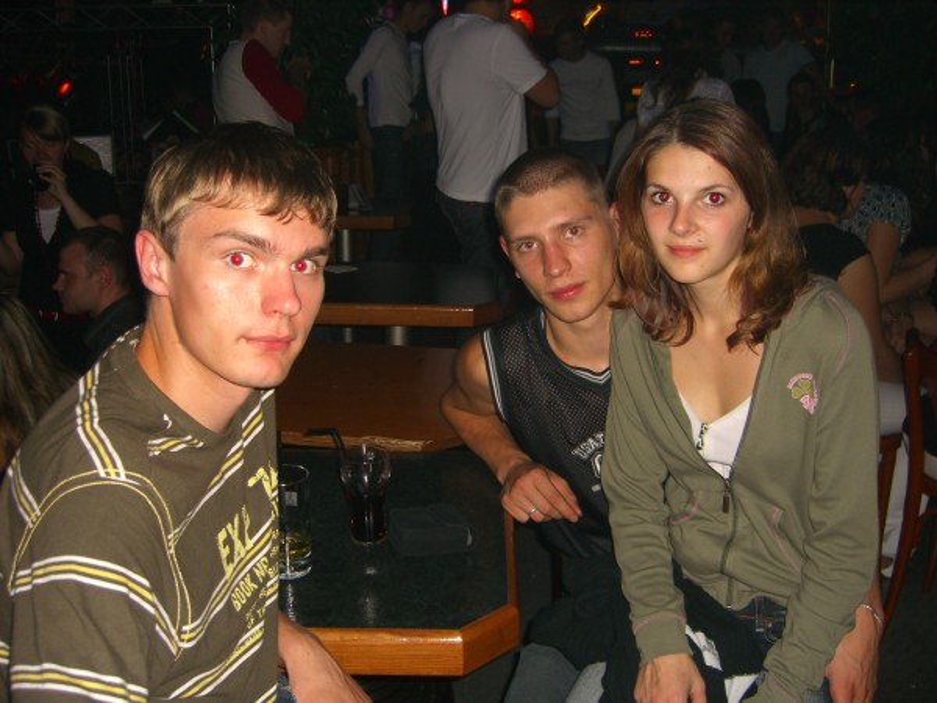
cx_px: 468
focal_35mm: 38
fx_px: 1029
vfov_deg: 37.7
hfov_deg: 49.0
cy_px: 352
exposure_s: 1/60
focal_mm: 7.9
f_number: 2.8
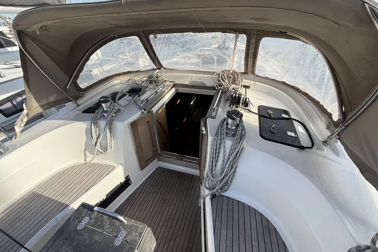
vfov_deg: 77.3
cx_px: 186
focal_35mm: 15
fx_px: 157
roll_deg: +2.5
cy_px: 132
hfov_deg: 100.4
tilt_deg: -35.2
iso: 50
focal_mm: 2.22
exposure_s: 1/717
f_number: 2.2
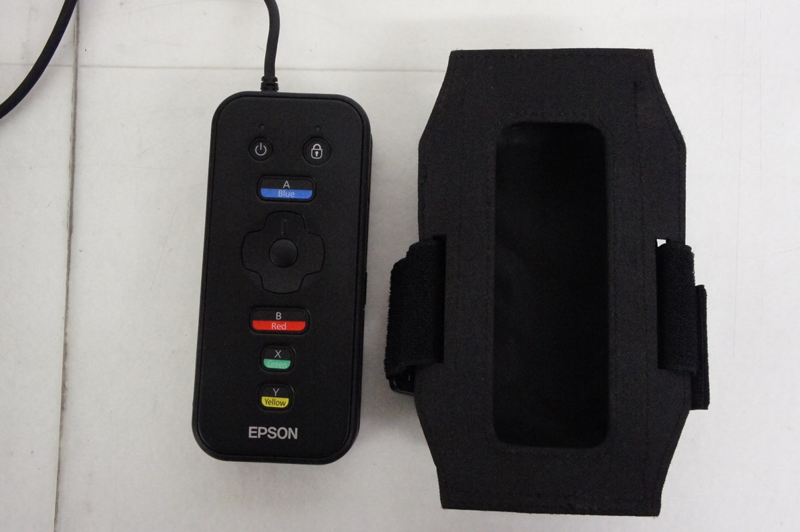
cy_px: 266
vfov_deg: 35.4
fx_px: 833
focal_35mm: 38
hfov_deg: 51.3
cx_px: 400
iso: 6400
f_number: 10
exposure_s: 1/50
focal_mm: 25
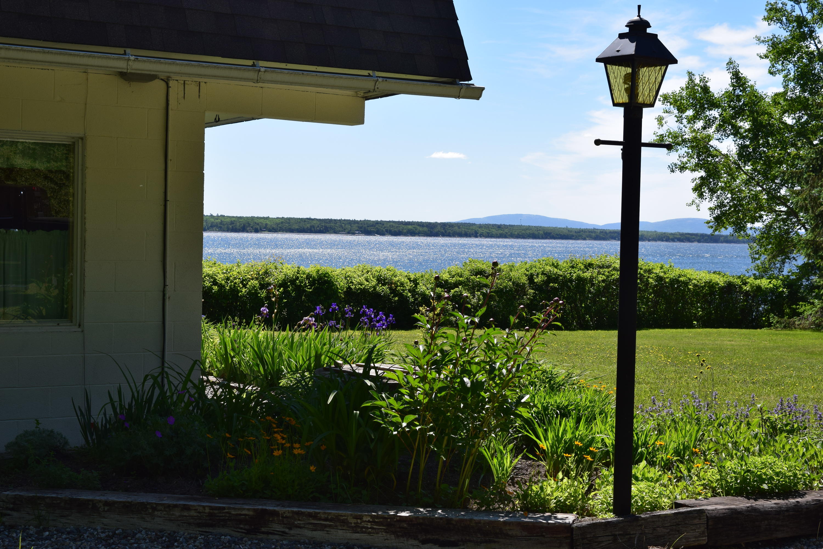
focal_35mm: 52
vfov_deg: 25.8
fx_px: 1200
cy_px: 274
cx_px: 412
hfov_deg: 37.9
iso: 250
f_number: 11
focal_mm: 35
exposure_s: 1/500
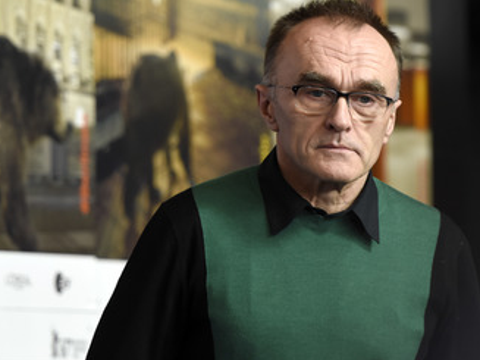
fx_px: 5096
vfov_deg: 4.0
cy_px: 185
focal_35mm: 368
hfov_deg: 5.4
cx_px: 239
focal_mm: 185
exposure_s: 1/250
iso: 800
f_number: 3.2
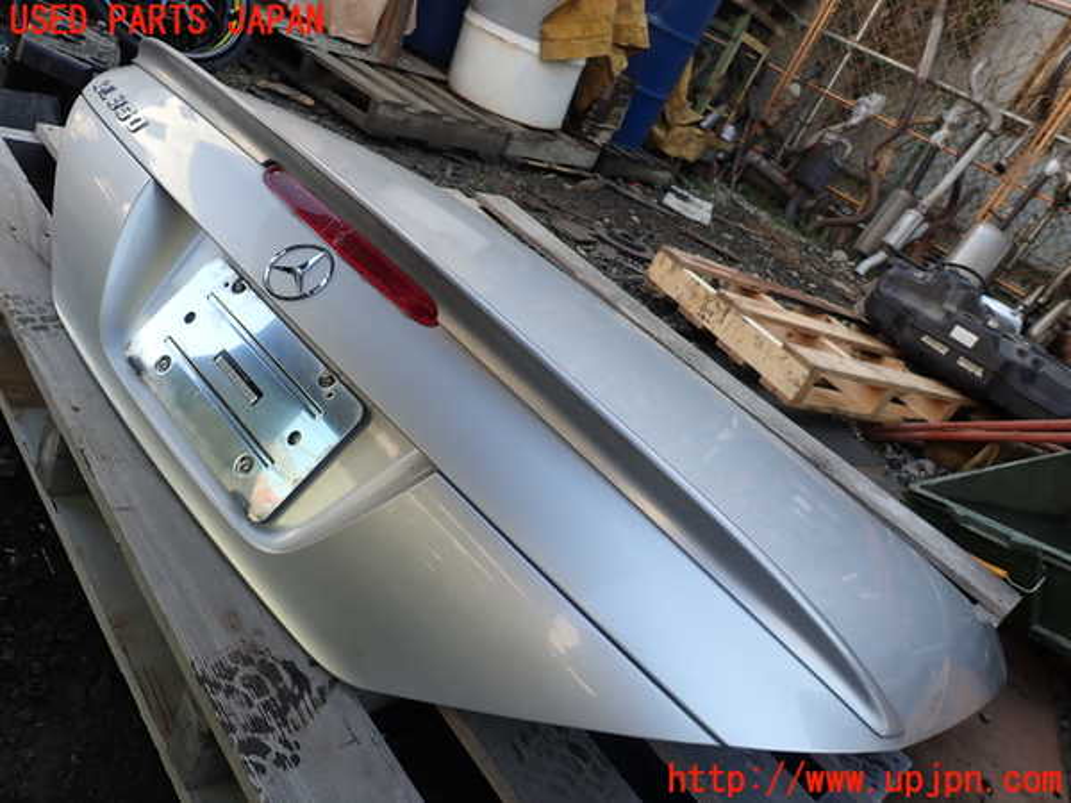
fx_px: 773
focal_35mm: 25
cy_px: 402
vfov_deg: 54.9
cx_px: 536
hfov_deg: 69.4
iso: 100
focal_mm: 4.5
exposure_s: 1/200
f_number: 2.8
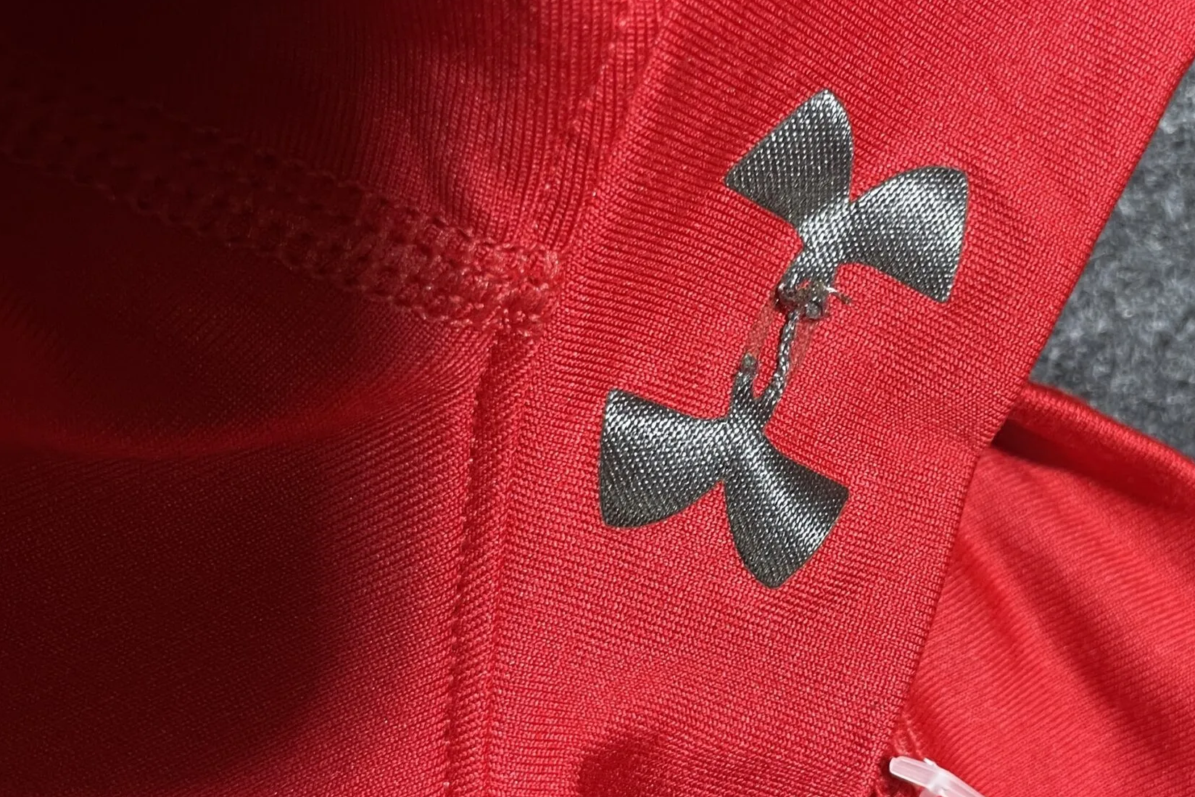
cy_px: 444
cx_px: 858
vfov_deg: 31.9
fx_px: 1394
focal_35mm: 42
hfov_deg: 45.2
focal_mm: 4.2
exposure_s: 1/50
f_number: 1.6
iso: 125
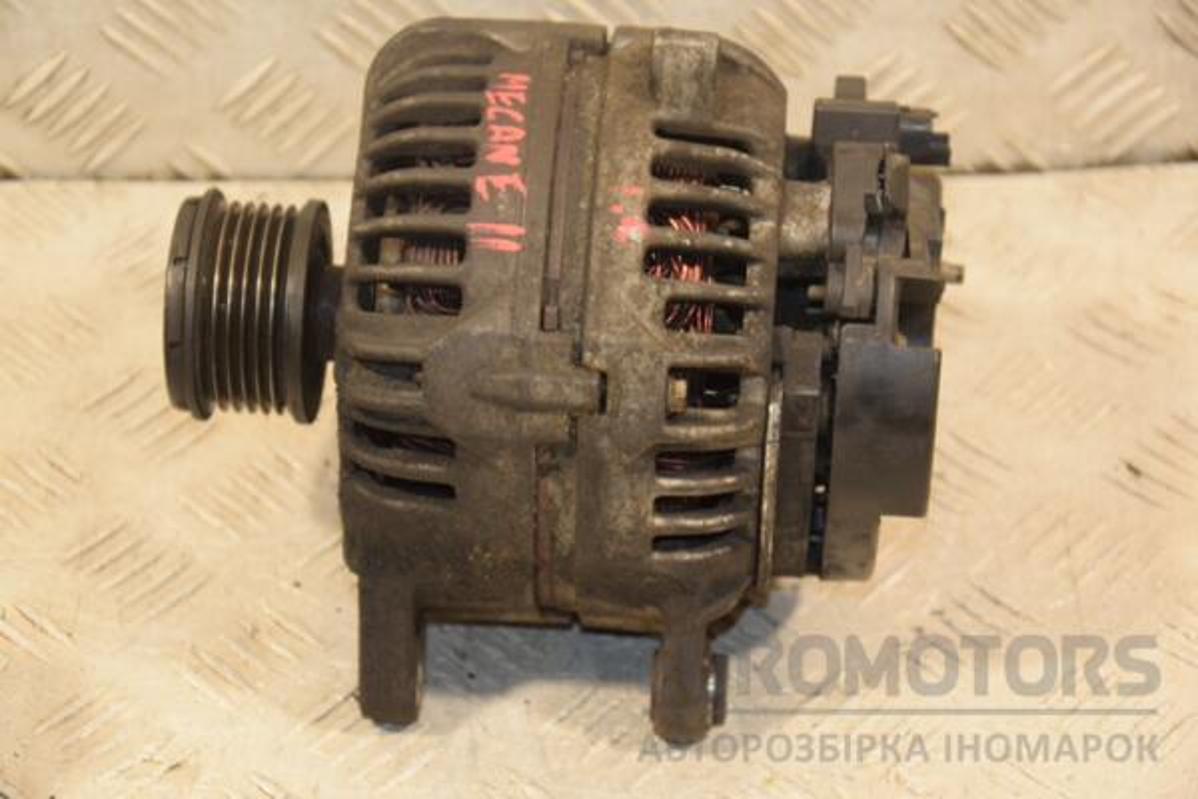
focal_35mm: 105
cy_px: 400
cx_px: 599
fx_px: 3494
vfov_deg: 13.0
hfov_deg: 19.5
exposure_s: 1/100
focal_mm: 70
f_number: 5.3
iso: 800
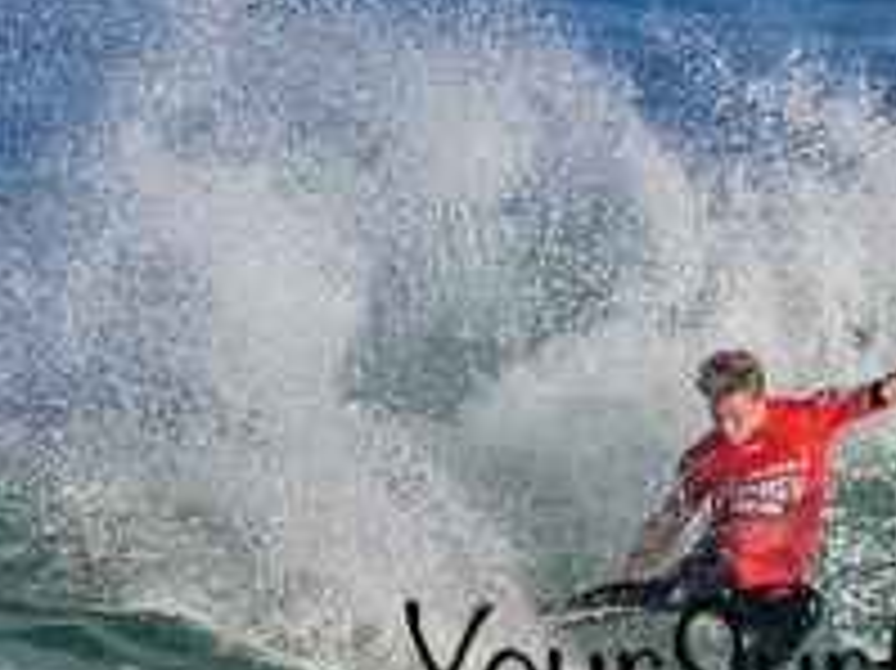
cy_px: 776
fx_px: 85883
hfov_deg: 0.6
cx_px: 907
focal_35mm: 3320
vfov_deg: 0.4
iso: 1250
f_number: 11
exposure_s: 1/3200
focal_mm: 1000
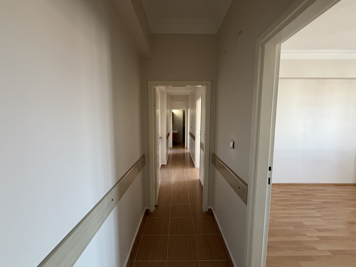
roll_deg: +0.4
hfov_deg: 102.1
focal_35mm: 14
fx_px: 144
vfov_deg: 85.7
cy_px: 134
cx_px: 178
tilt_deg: -5.9
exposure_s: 1/82
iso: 320
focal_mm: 2.22
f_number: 2.2
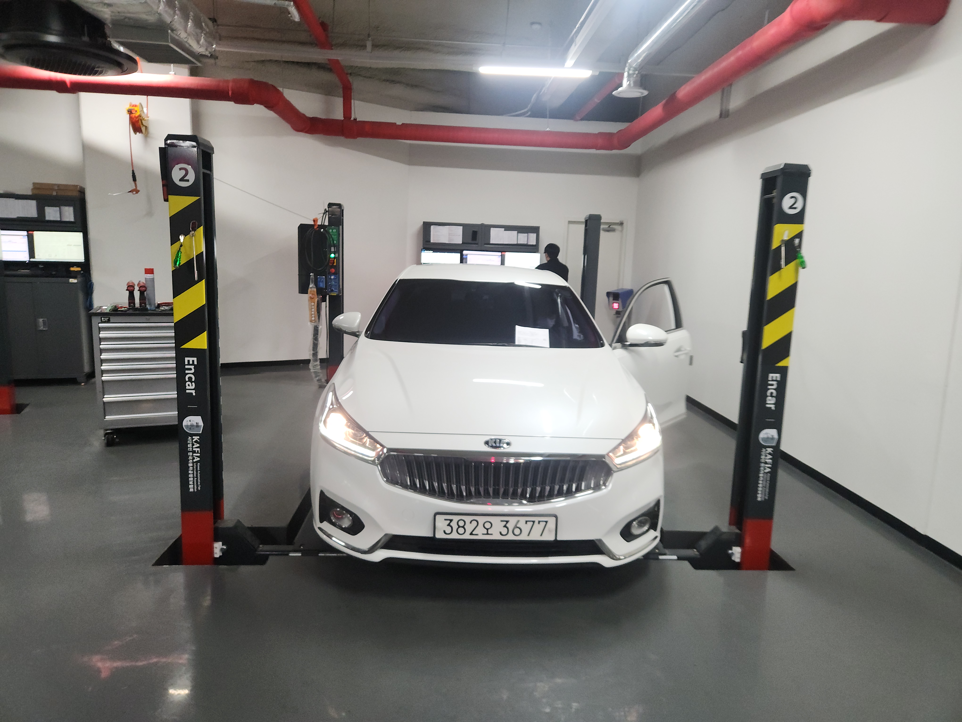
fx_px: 639
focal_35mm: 23
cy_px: 361
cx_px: 481
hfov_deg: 73.9
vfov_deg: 58.9
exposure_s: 1/60
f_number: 1.8
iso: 125
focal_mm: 5.4
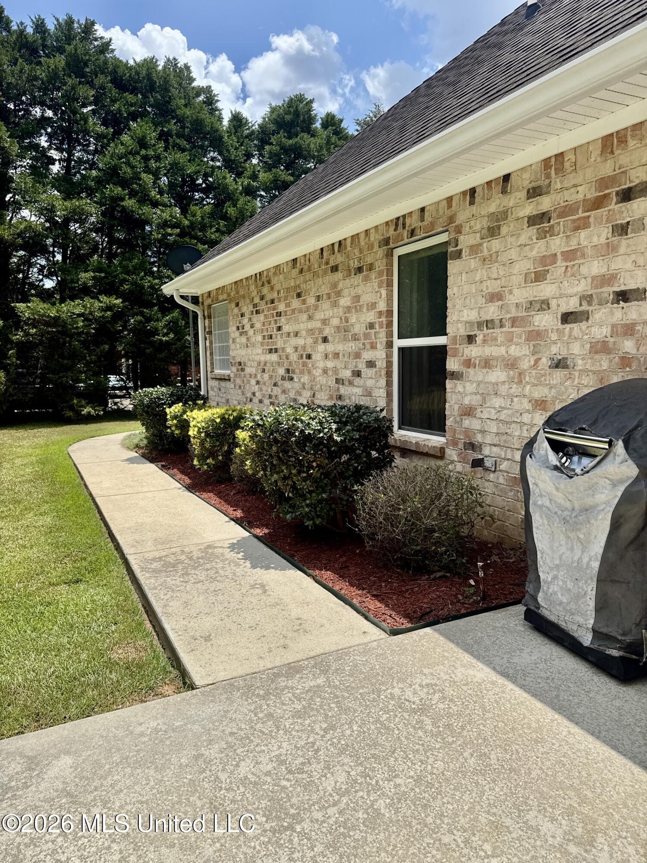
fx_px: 598
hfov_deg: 56.8
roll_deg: +0.7
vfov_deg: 71.6
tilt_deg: -6.1
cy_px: 432
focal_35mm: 24
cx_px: 324
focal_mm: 6.76
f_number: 1.78
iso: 80
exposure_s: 1/6410
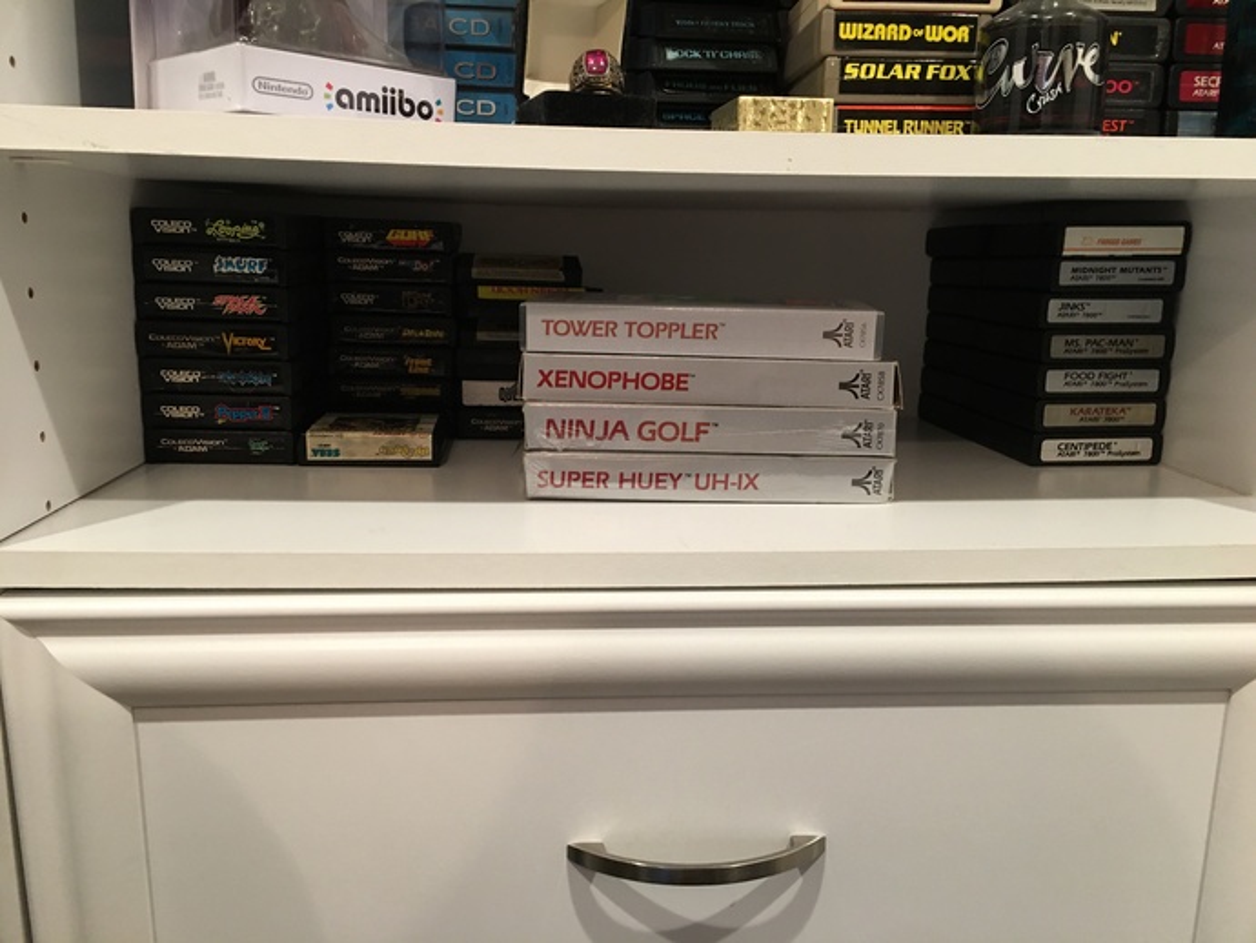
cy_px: 472
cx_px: 628
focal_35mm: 29
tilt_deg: -12.5
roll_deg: -2.0
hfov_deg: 61.6
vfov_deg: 48.3
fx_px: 1053
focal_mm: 4.15
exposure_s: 1/15
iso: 50
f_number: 2.2
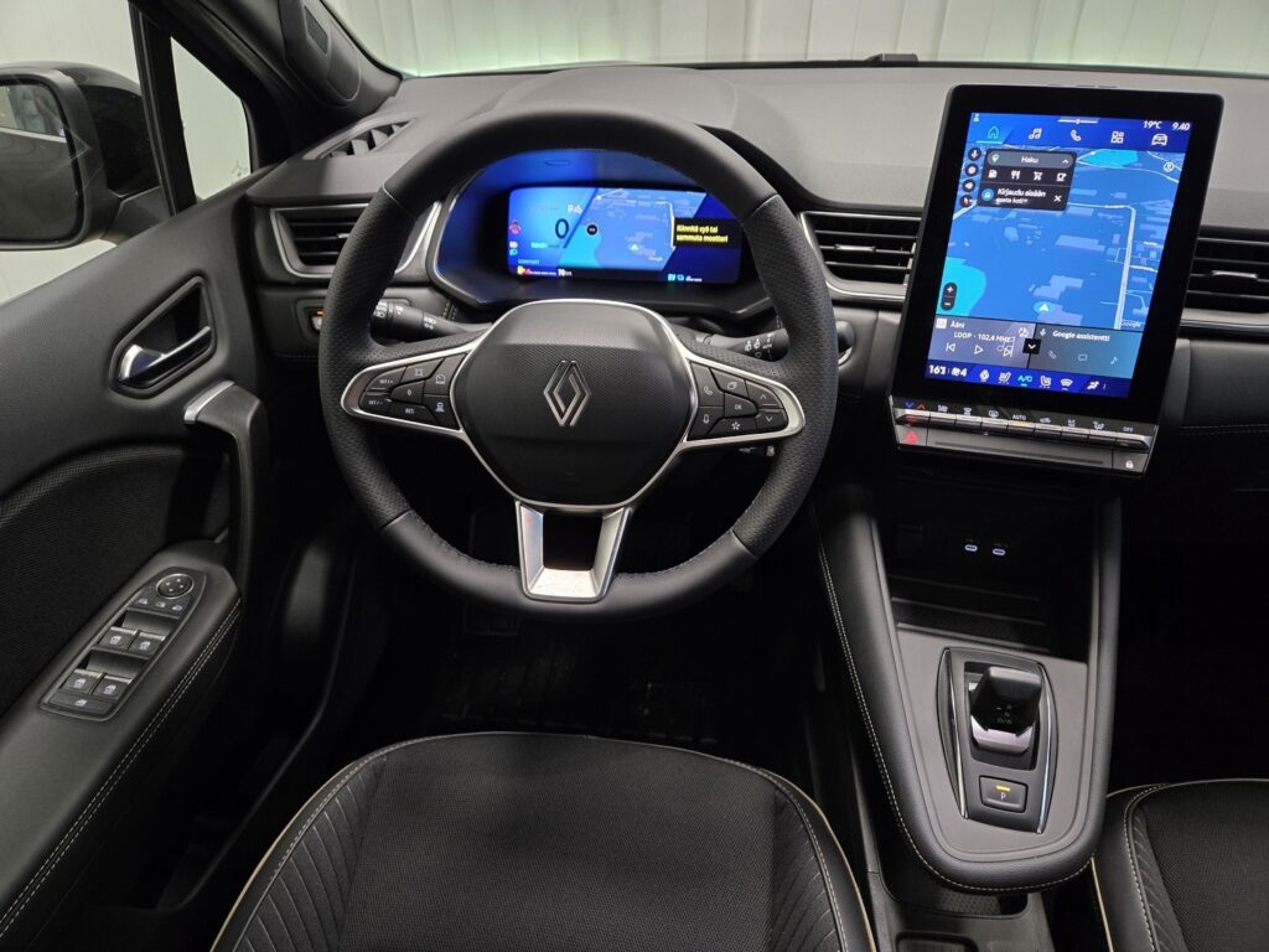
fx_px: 843
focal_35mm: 23
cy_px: 476
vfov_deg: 58.9
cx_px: 634
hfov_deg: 73.9
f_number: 1.8
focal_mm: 5.4
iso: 250
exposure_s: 1/50
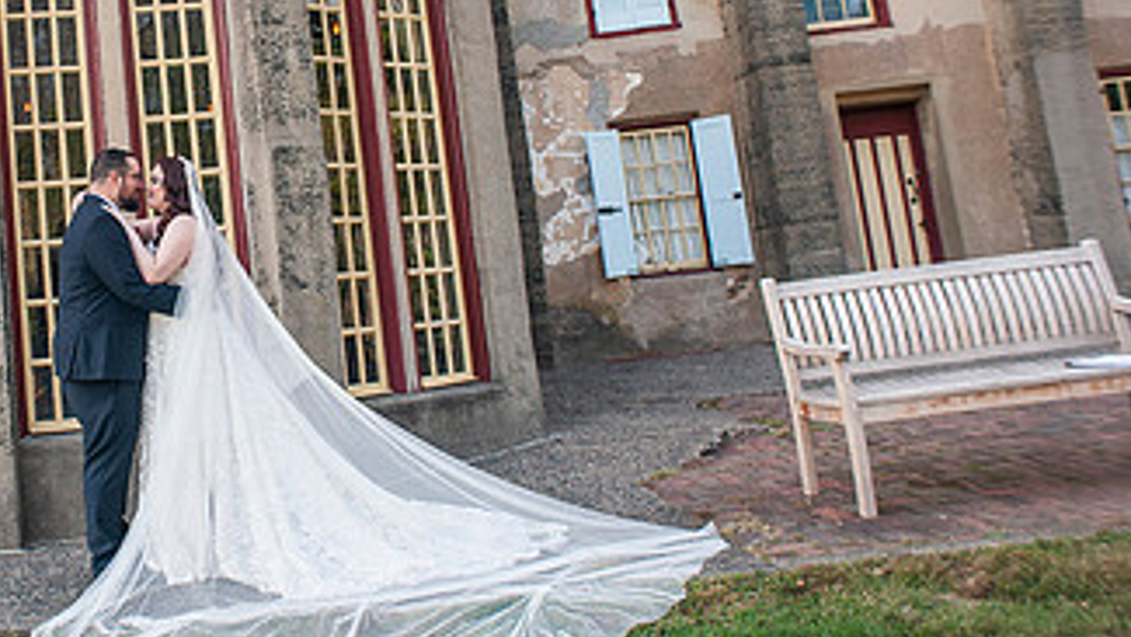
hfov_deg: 46.2
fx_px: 1200
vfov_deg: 29.0
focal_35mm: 40
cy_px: 122
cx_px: 141
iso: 400
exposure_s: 1/800
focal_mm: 20
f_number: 3.2
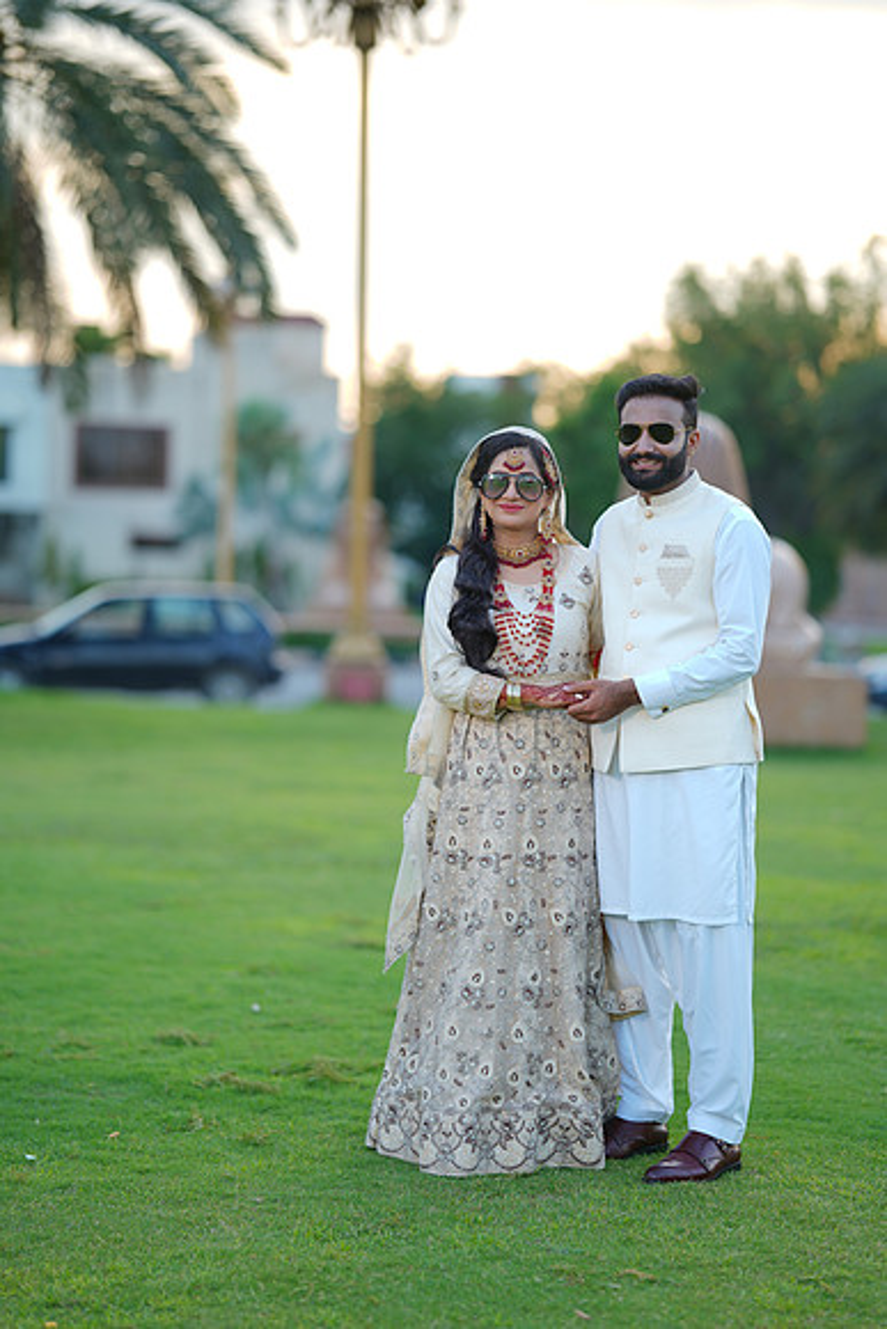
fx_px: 3139
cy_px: 664
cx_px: 444
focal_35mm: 85
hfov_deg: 16.1
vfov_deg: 23.9
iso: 64
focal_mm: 85
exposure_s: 1/400
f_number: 1.4
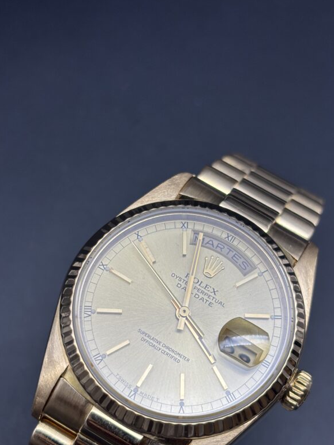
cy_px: 279
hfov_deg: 21.3
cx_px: 165
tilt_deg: -66.1
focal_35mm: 69
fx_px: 888
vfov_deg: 28.1
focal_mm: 5.96
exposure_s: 1/104
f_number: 1.6
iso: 25
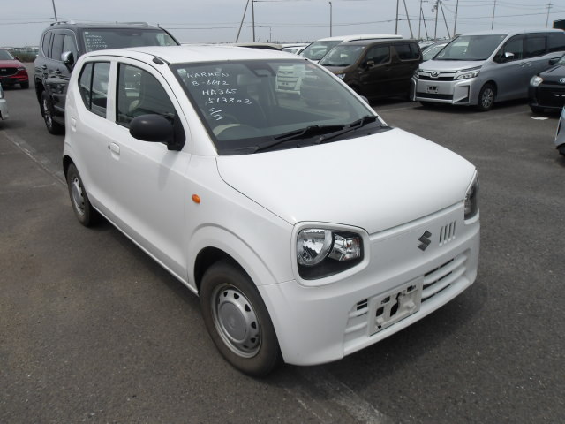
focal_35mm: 27
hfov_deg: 65.3
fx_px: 441
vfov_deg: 51.4
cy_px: 212
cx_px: 282
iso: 100
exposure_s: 1/175
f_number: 10.4
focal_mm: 4.9
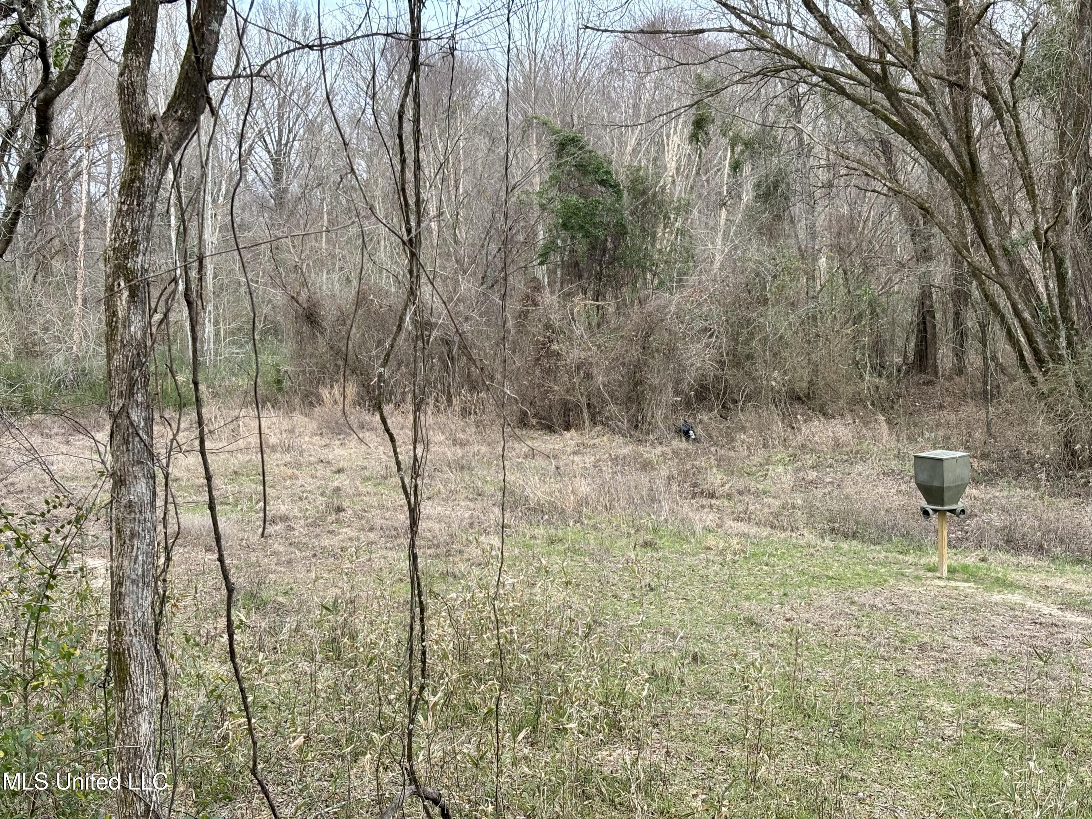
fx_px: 1640
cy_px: 410
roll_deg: +1.2
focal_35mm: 52
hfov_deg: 36.8
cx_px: 546
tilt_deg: -7.9
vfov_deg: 28.0
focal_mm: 5.96
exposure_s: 1/505
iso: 32
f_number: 1.6
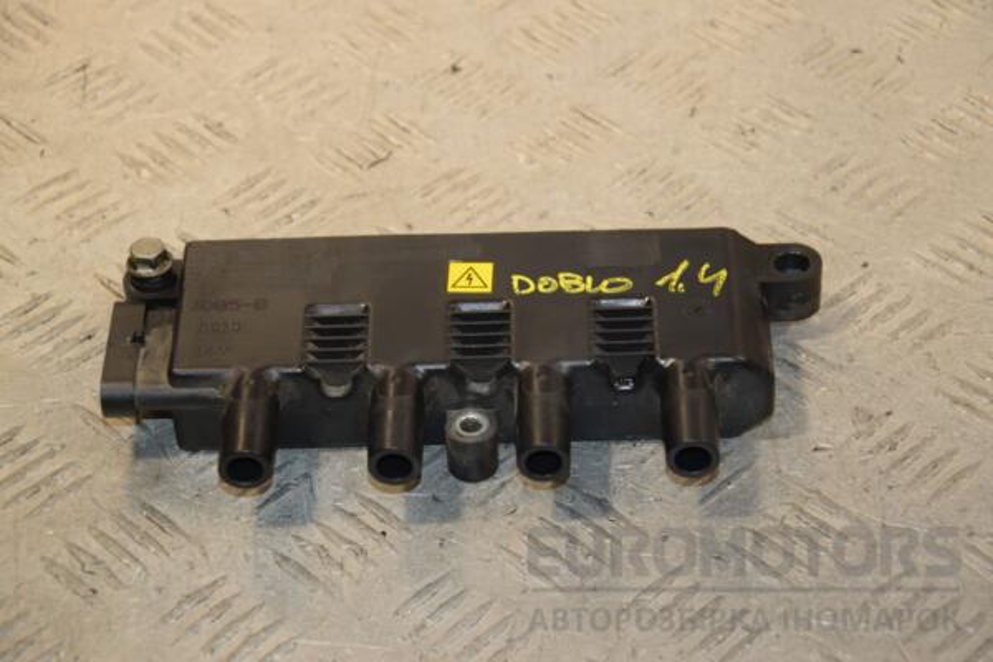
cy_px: 331
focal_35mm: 105
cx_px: 496
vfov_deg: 13.0
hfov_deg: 19.5
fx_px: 2896
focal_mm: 70
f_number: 6.3
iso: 800
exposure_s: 1/200
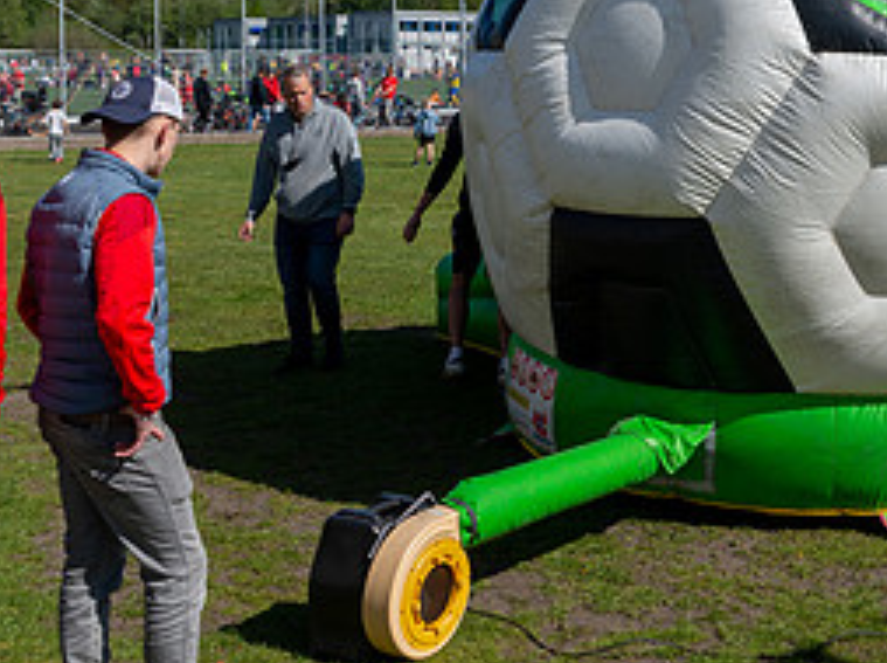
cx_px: 866
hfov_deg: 33.4
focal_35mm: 53
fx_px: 1356
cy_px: 110
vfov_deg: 26.8
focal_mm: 24
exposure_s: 1/800
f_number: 5
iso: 100
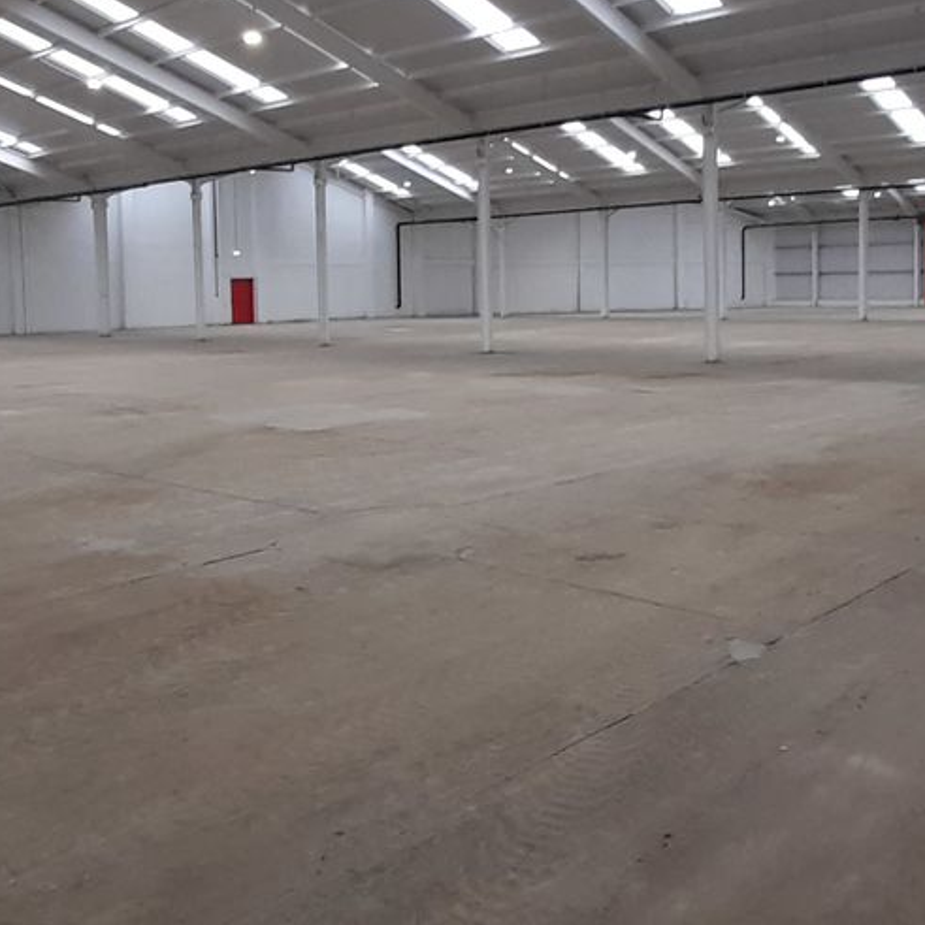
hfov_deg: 60.9
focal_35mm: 26
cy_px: 353
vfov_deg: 60.2
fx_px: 786
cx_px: 480
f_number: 2.2
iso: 80
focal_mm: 1.42
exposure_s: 1/50
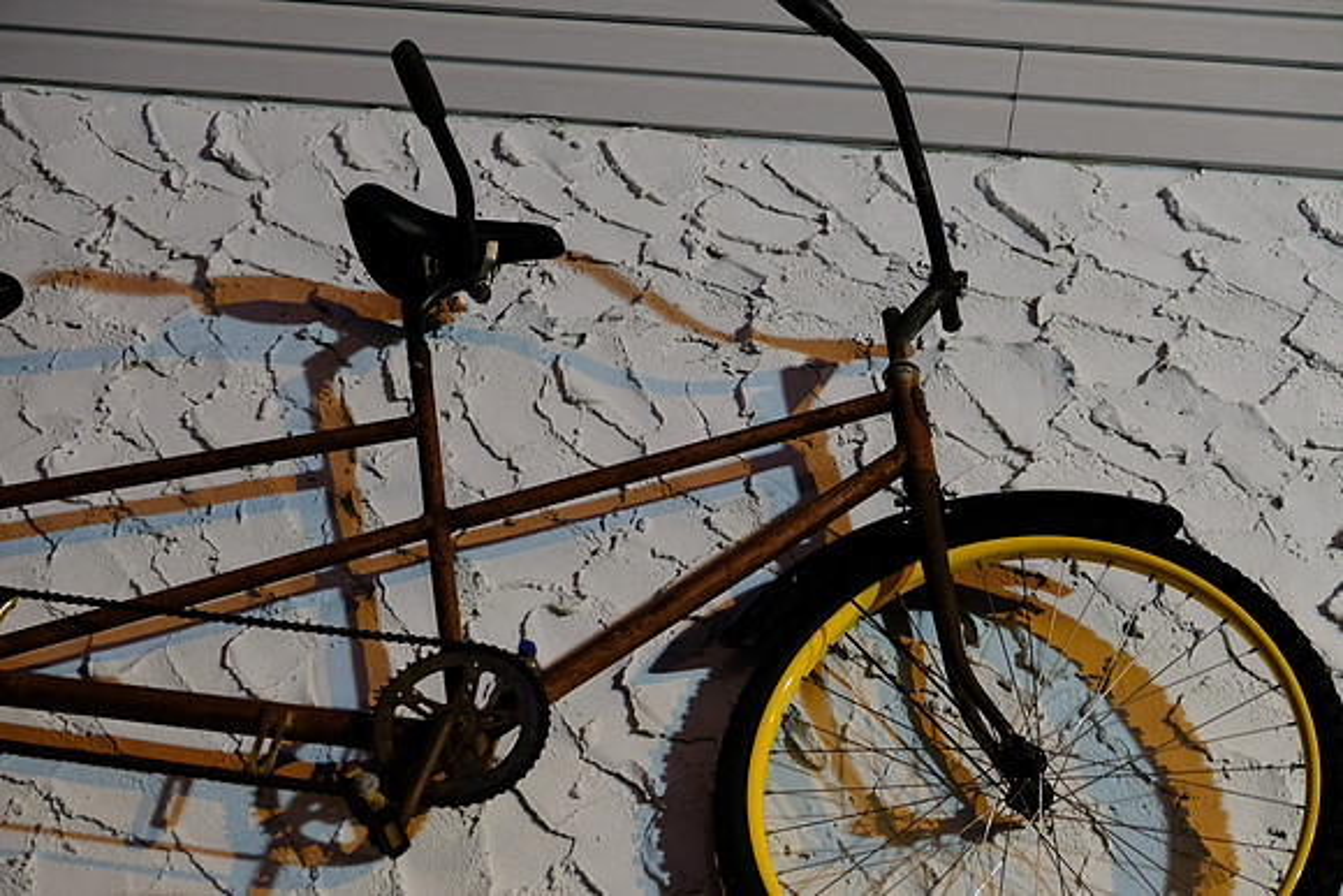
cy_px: 448
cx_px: 672
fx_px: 2388
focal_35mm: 64
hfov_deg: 31.4
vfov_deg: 21.3
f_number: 4
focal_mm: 42.5
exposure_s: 1/12
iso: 1600
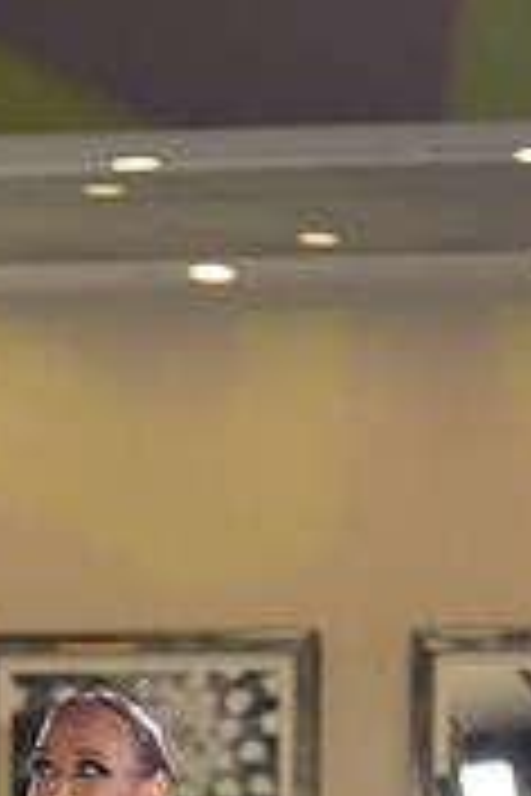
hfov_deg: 3.1
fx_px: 9801
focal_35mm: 443
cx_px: -128
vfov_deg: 4.6
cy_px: 1151
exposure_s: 1/400
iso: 2000
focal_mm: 90
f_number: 4
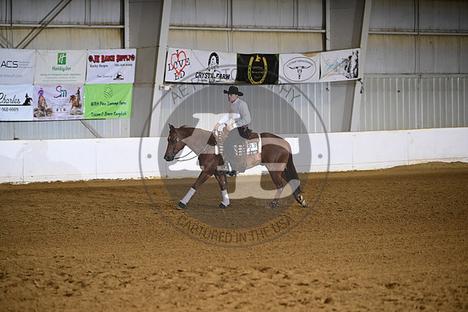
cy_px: 156
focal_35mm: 200
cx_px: 234
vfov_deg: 6.9
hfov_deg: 10.3
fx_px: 2600
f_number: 4
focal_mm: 200
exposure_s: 1/200
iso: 2500
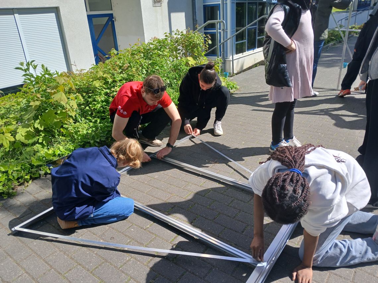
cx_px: 189
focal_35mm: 26
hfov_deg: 67.3
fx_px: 284
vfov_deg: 53.1
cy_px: 142
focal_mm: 3.98
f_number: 1.8
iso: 20
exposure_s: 1/313
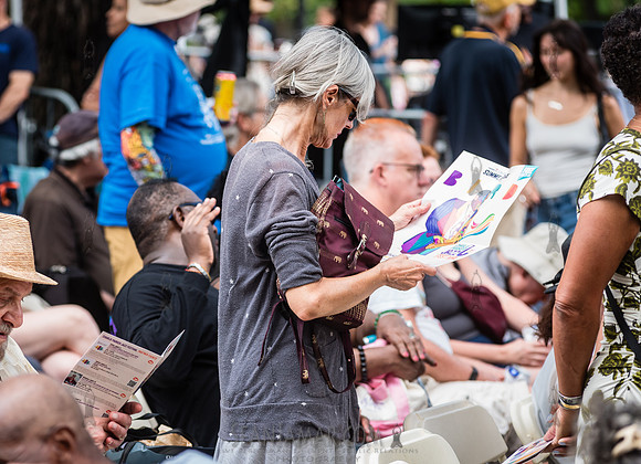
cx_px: 279
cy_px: 239
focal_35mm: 160
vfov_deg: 9.1
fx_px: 2919
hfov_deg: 12.5
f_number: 5
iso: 500
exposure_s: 1/320
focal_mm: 145
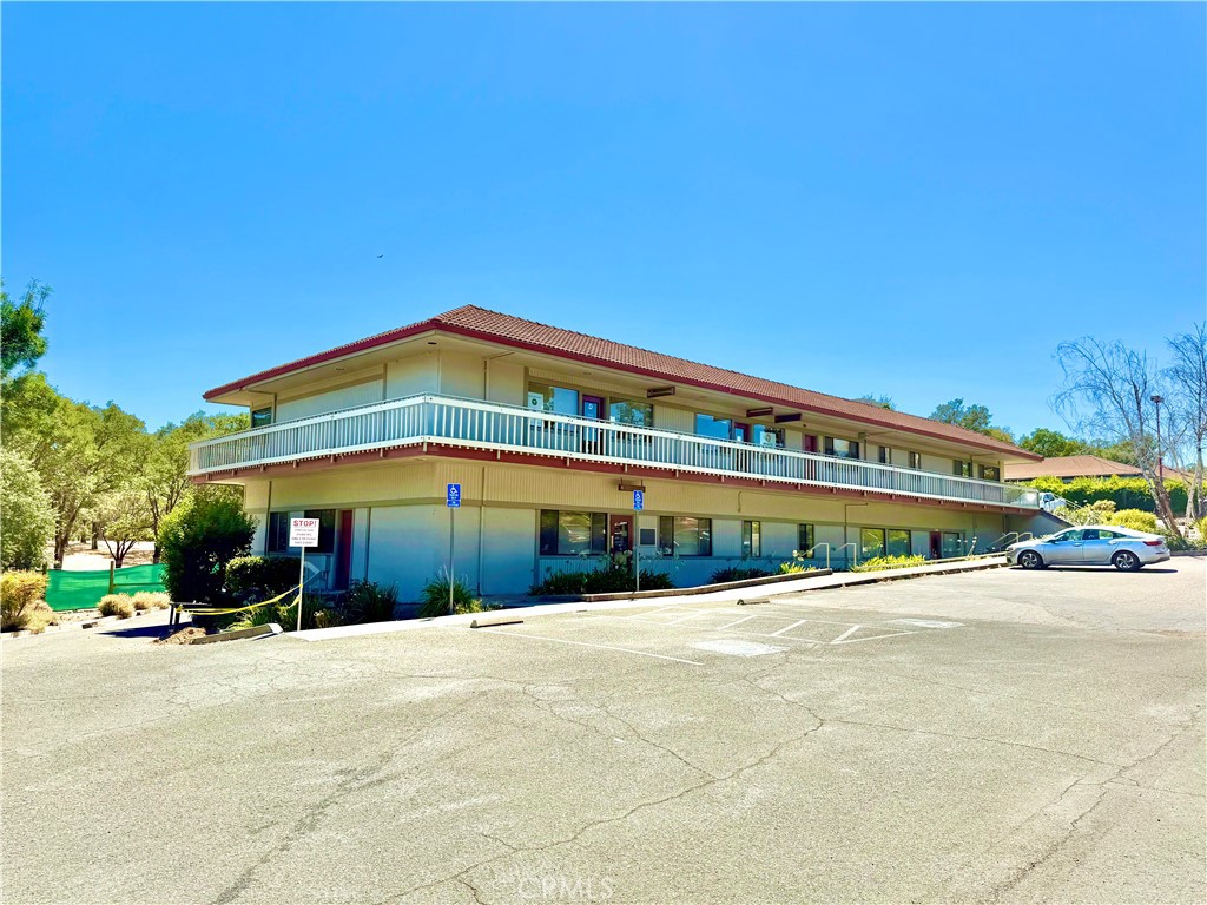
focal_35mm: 24
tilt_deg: +6.5
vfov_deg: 56.8
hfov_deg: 71.6
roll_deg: -0.8
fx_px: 837
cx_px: 604
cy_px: 452
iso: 80
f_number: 1.78
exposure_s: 1/5714
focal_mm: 6.76
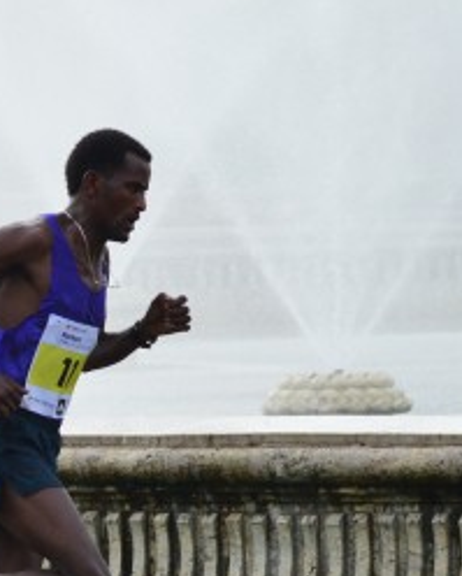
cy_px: 446
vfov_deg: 6.1
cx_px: -221
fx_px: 5408
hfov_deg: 4.9
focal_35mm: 317
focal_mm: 70
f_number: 6.3
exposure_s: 1/2000
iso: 800
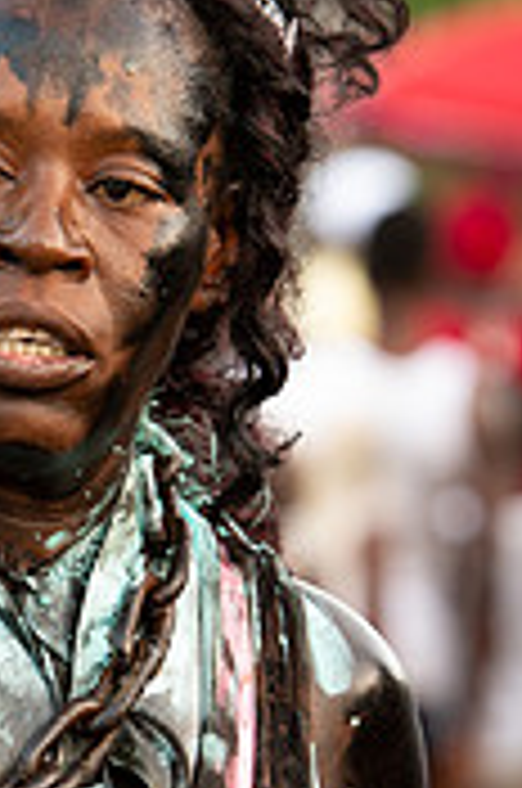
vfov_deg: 5.2
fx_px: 8712
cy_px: 608
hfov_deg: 3.4
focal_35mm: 399
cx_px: 16
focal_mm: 155
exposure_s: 1/200
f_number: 5
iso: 900
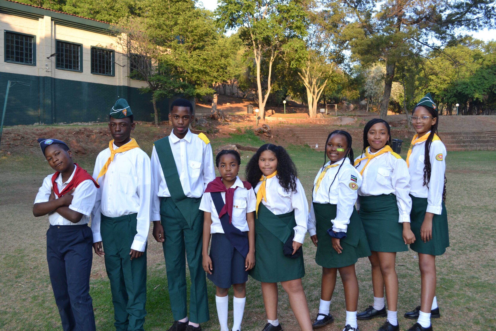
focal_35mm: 30
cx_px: 248
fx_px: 413
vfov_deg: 43.6
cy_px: 166
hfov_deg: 61.9
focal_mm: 20
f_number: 5.6
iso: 200
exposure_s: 1/125
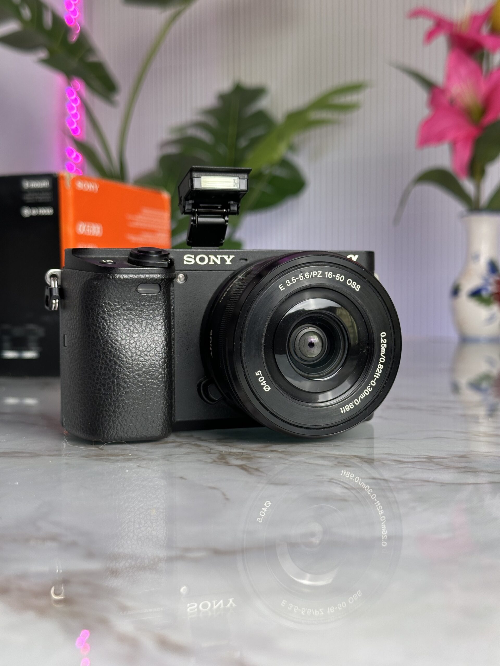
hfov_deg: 30.3
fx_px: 924
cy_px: 333
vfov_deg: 39.7
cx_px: 250
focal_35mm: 48
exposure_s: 1/103
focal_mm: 6.86
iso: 64
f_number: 1.78
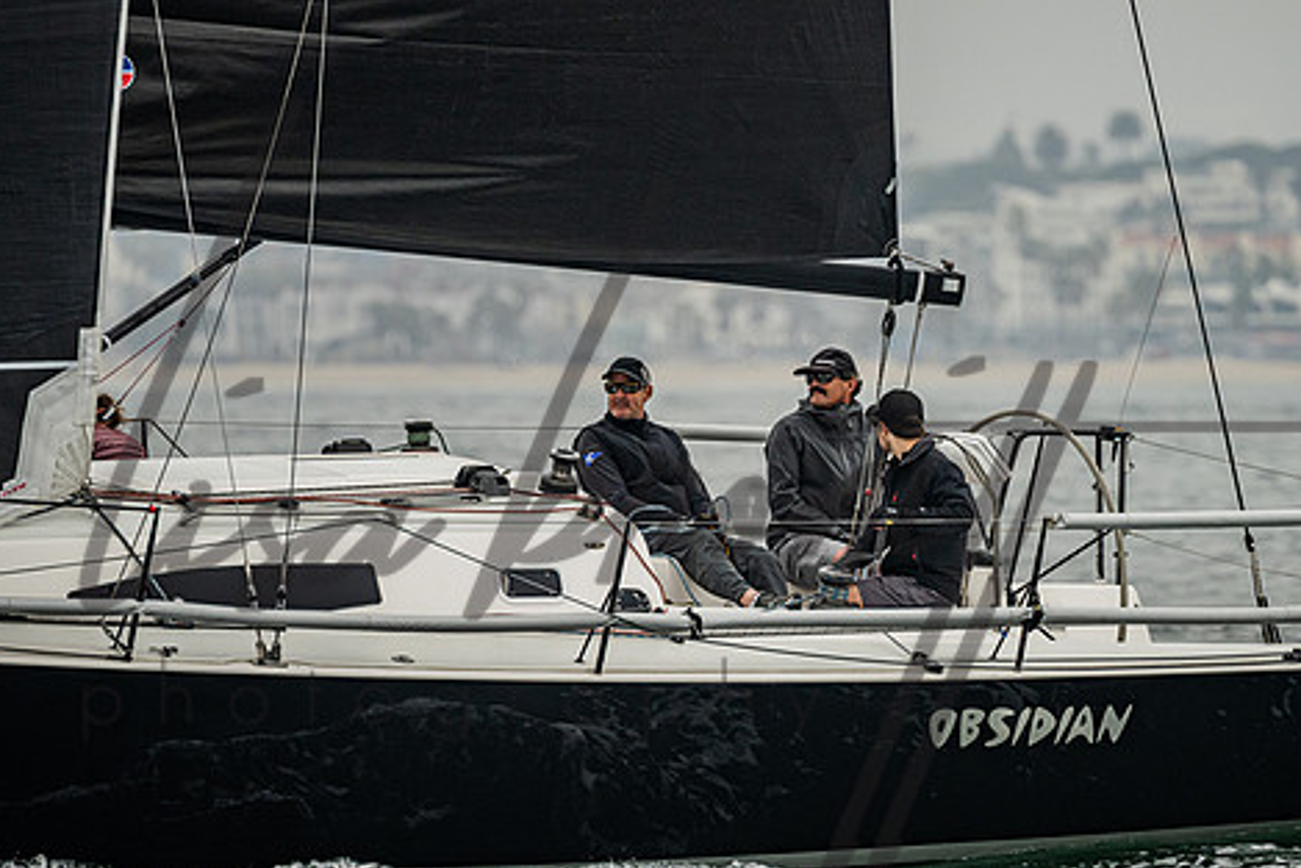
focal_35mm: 555
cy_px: 446
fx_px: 20062
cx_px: 769
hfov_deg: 3.7
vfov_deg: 2.5
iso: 560
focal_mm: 400
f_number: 5.6
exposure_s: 1/4000
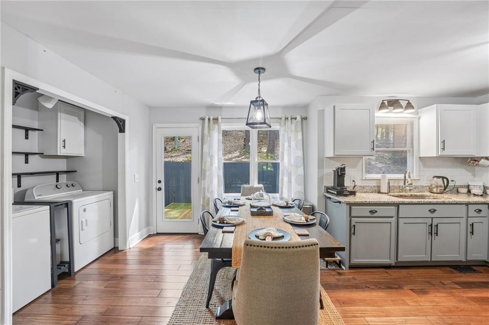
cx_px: 244
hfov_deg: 104.3
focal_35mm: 14
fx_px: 190
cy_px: 162
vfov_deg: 81.1
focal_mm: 14
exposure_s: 1/6
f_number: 8
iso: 320
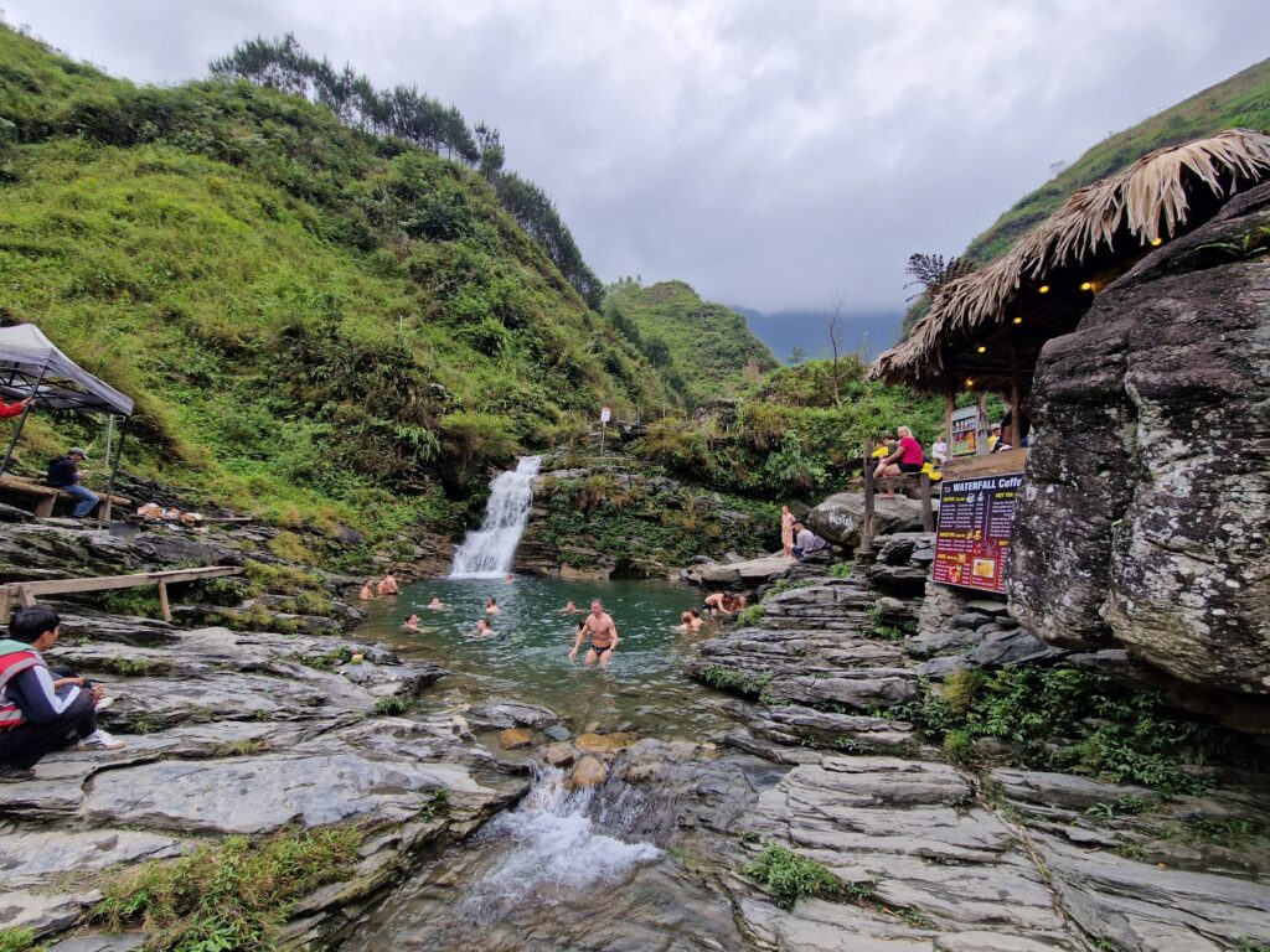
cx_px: 635
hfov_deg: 106.2
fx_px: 477
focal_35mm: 13
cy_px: 476
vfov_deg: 89.9
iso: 50
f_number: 2.2
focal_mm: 2.2
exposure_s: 1/174
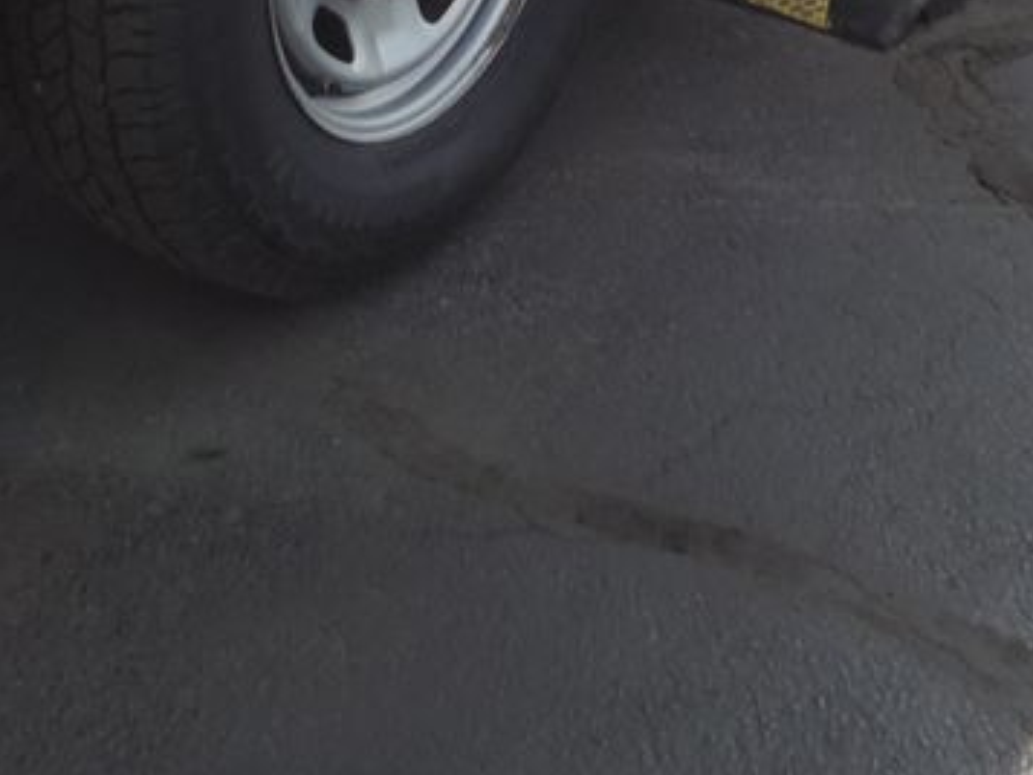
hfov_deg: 22.7
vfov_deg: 15.2
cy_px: -541
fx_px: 2567
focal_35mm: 86
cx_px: 411
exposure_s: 1/500
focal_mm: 4.3
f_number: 3
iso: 80
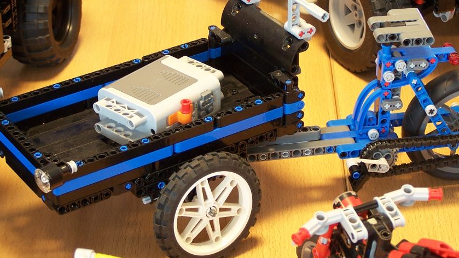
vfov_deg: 11.1
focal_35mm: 109
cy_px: 84
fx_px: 1327
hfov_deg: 19.6
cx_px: 260
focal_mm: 13.7
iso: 80
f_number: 3.2
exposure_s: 1/4
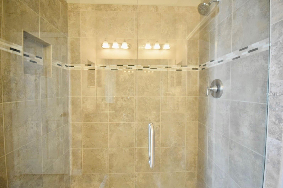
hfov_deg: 100.4
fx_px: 118
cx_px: 142
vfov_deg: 77.3
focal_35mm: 15
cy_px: 94
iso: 3200
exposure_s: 1/60
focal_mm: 10
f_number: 4
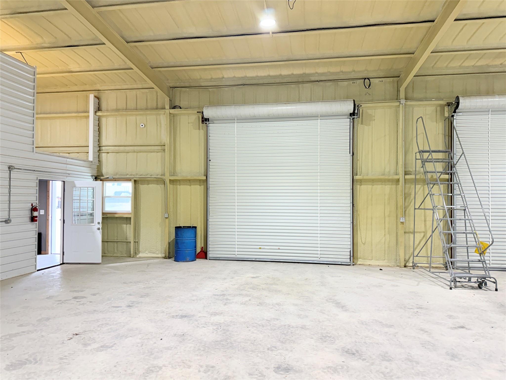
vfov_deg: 56.8
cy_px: 190
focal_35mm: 24
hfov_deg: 71.6
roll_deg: -1.1
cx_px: 253
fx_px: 351
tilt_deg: +1.4
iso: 200
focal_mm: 6.76
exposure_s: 1/120
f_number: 1.78
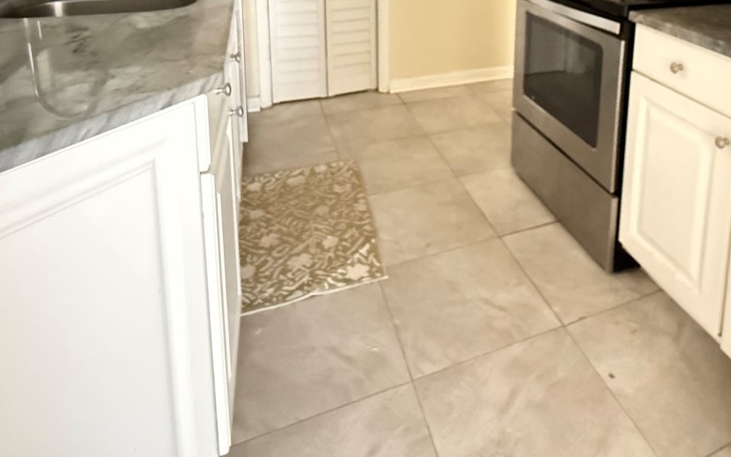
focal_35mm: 27
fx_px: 538
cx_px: 502
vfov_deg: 39.7
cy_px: -14
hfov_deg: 66.1
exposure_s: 1/30
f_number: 2.2
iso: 2000
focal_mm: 2.22
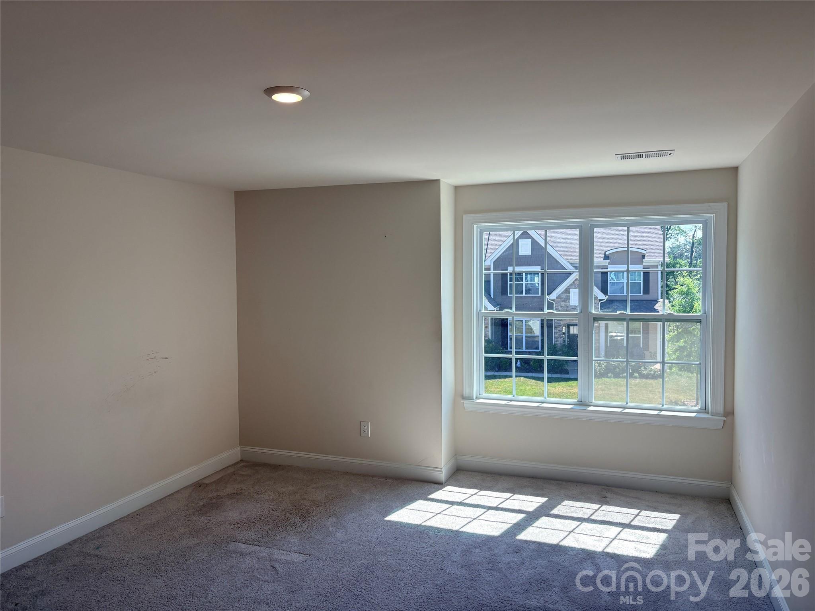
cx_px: 408
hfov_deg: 67.3
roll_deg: +0.1
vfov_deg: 53.1
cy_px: 306
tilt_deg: -1.4
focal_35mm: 26
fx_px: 612
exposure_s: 1/475
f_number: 1.6
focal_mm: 5.96
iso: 50
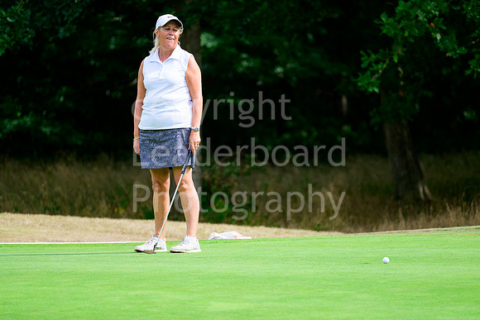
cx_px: 240
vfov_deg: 3.8
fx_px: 4801
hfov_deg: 5.7
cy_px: 160
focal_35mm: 360
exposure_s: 1/1000
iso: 500
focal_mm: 360
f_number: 5.6
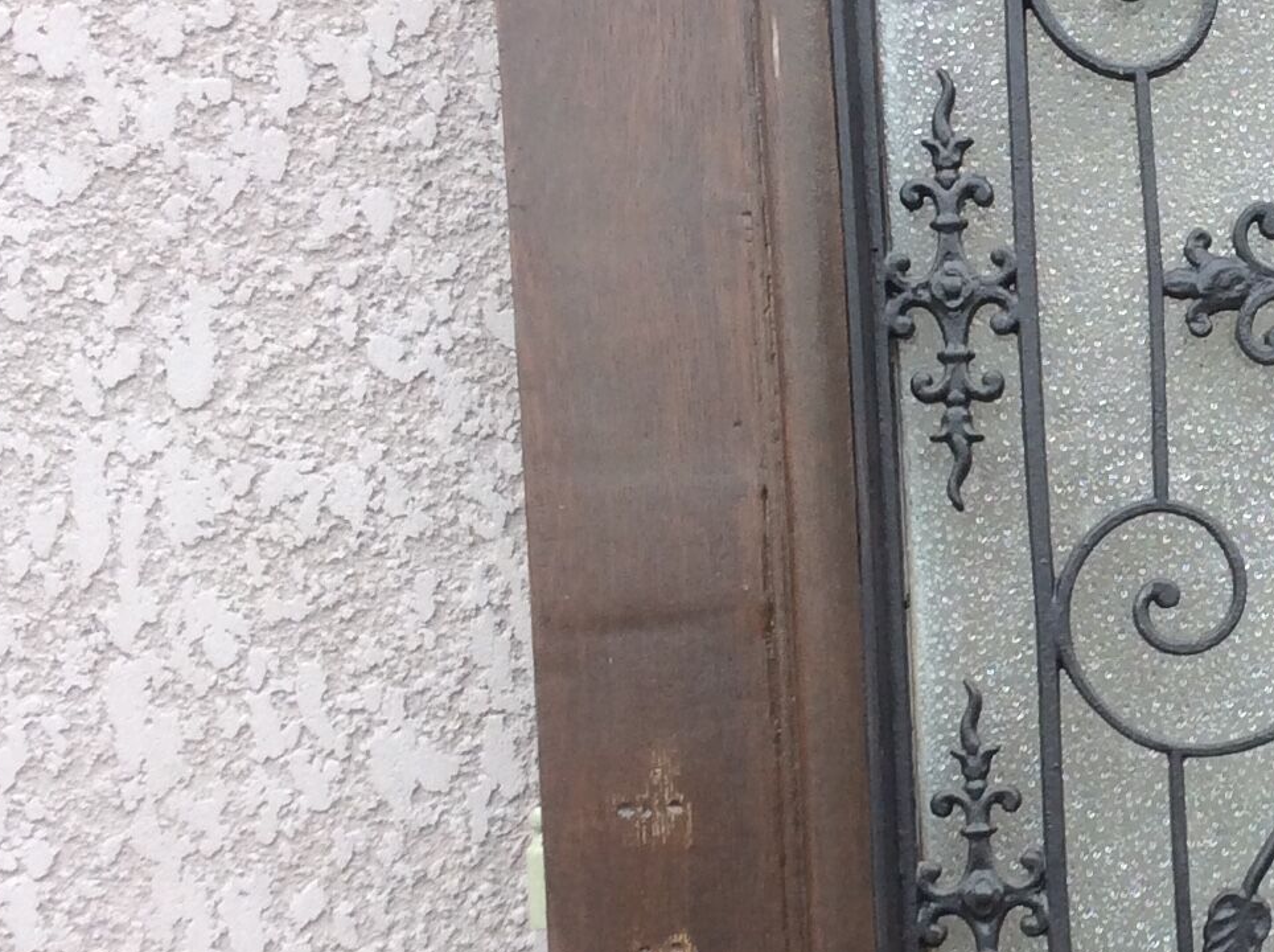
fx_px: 3160
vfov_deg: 17.1
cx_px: 1398
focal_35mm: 86
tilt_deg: -8.1
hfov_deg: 21.6
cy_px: 495
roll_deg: +3.8
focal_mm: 3.3
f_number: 2.4
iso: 32
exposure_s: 1/262
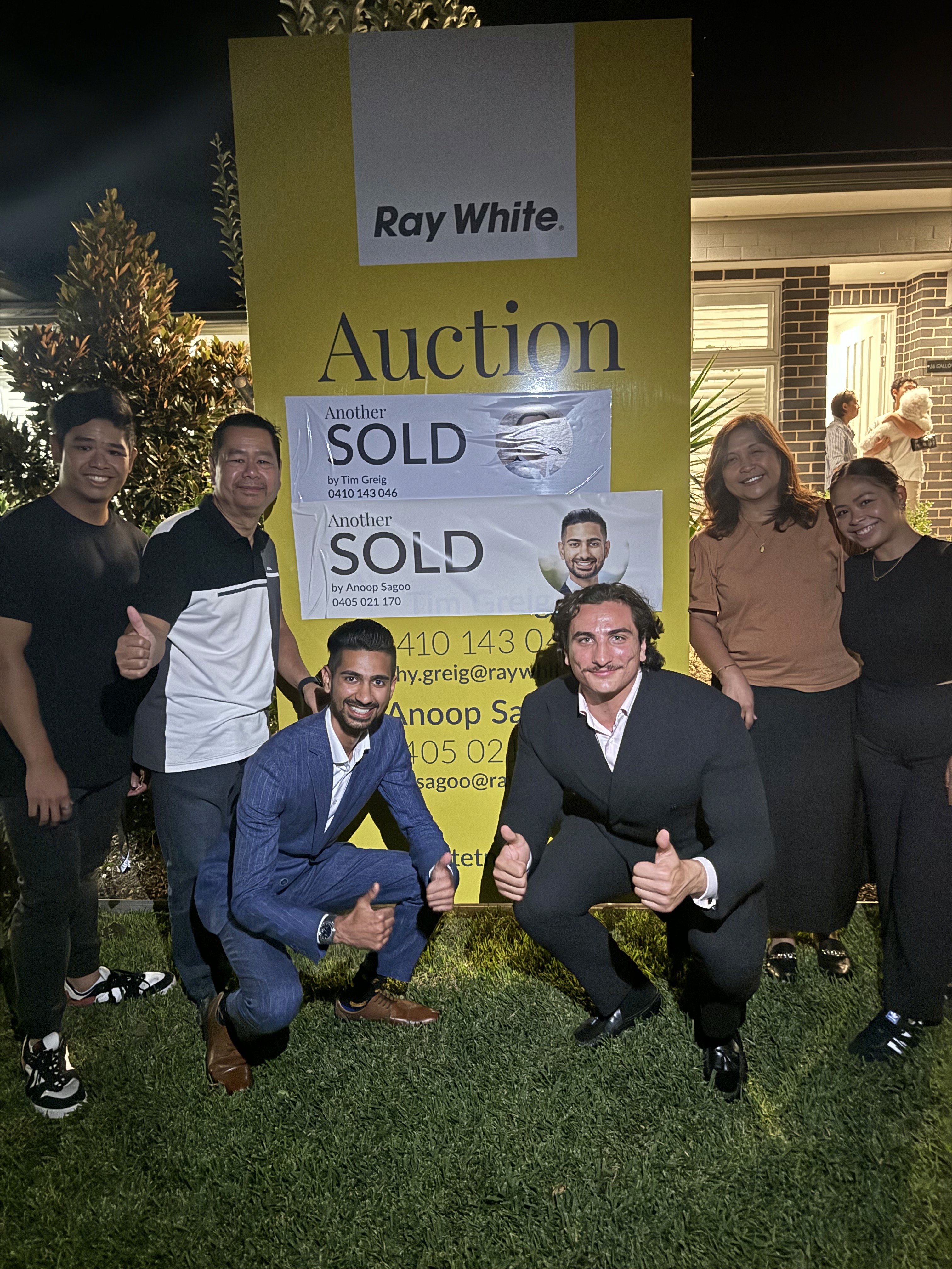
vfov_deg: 71.6
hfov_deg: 56.8
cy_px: 634
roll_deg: +1.3
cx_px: 476
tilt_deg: -7.7
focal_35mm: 24
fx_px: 880
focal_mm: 6.86
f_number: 1.78
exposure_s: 1/14
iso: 1600
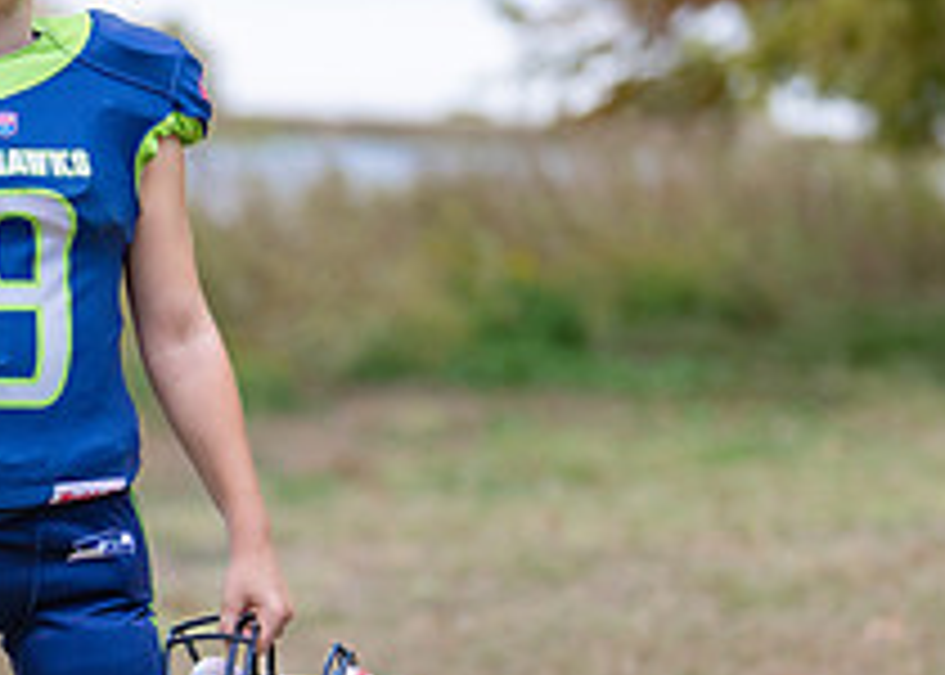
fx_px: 4026
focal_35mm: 150
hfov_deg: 13.3
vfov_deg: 9.6
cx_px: 82
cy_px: 518
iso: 100
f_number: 1.2
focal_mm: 50
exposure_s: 1/500
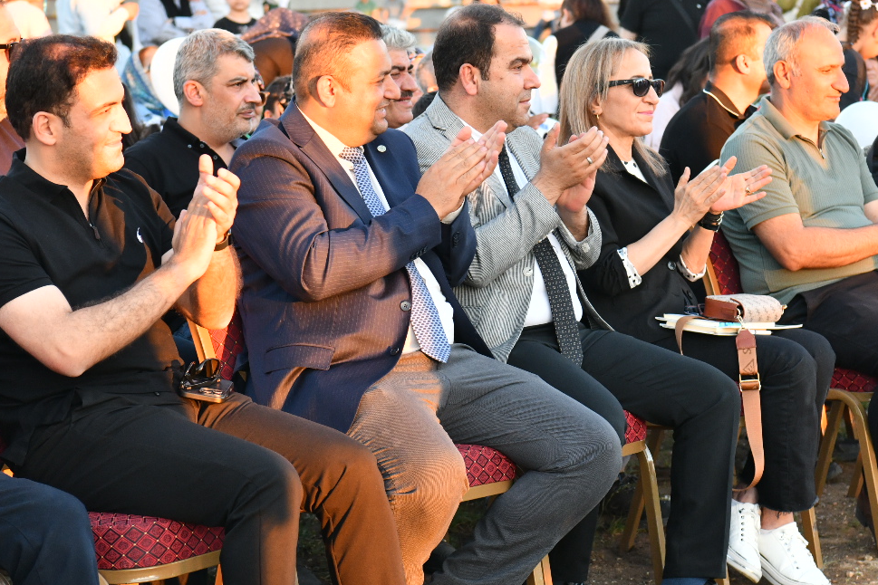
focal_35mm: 117
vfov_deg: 11.7
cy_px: 162
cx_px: 475
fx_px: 2853
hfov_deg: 17.5
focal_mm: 70
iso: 800
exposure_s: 1/200
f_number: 5
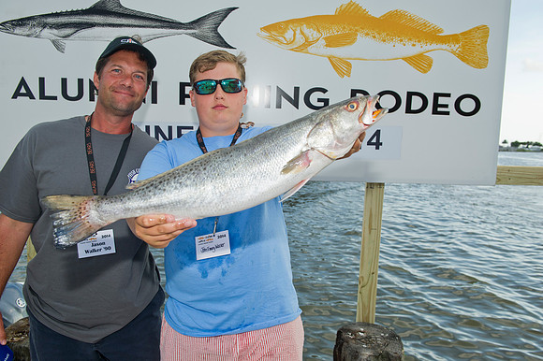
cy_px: 180
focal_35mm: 28
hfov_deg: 65.5
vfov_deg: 46.4
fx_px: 422
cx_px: 272
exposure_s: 1/250
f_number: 6.3
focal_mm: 28
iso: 200
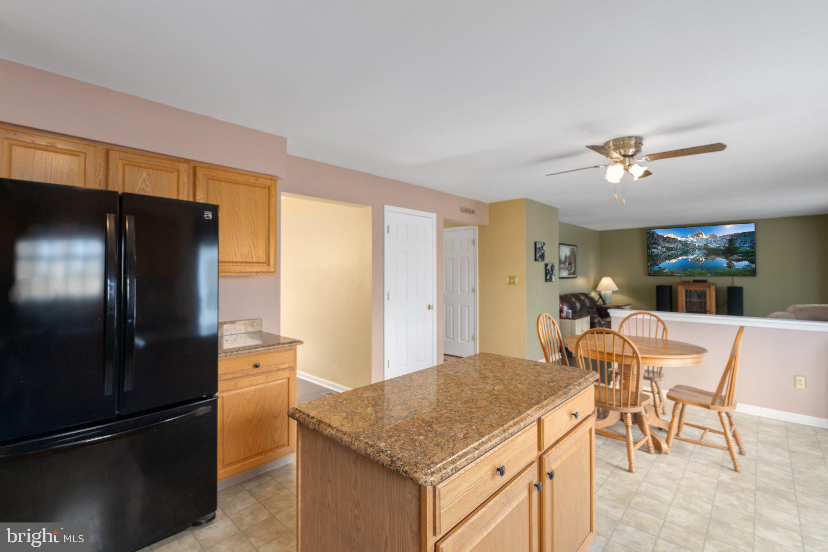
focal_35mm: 16
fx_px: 368
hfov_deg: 96.7
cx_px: 414
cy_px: 276
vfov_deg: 73.7
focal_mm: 16
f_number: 7.1
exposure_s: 1/5
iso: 320
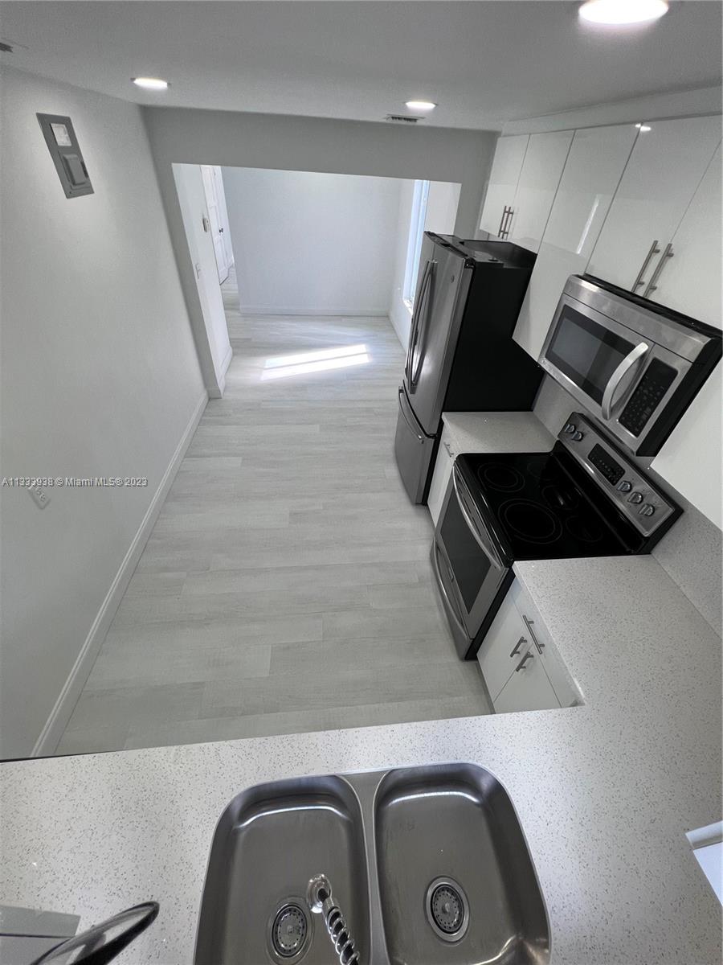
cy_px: 482
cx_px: 362
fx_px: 362
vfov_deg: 106.2
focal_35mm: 13
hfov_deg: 89.9
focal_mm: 1.57
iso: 100
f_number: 1.8
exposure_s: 1/120
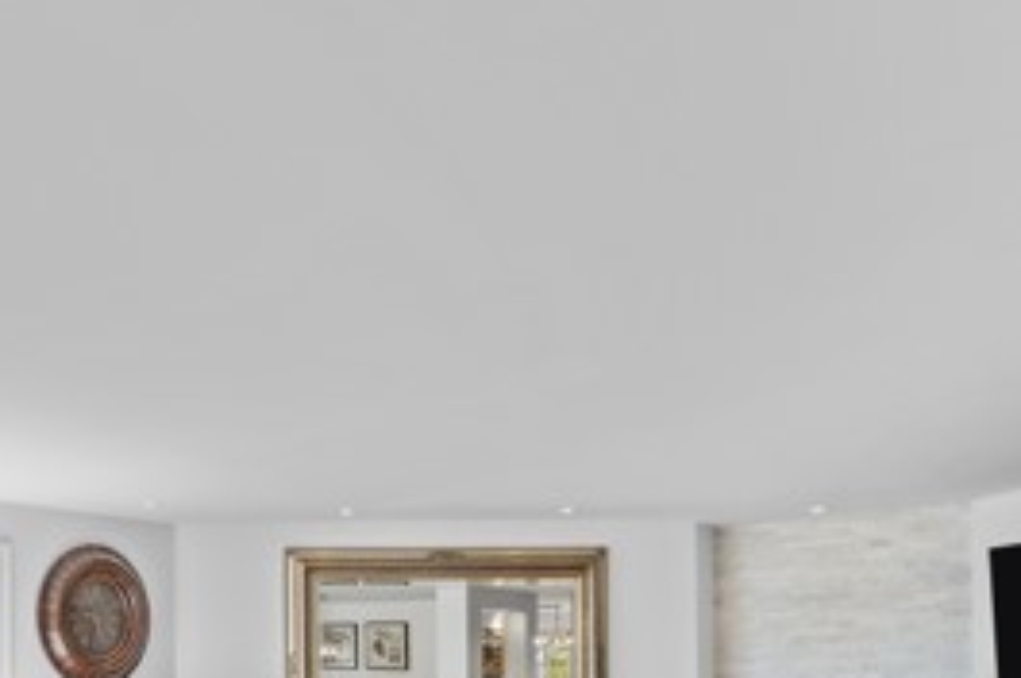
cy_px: 674
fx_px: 963
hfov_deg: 51.8
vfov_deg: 35.2
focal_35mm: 34
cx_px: 185
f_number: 9
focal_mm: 15
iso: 250
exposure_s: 1/15
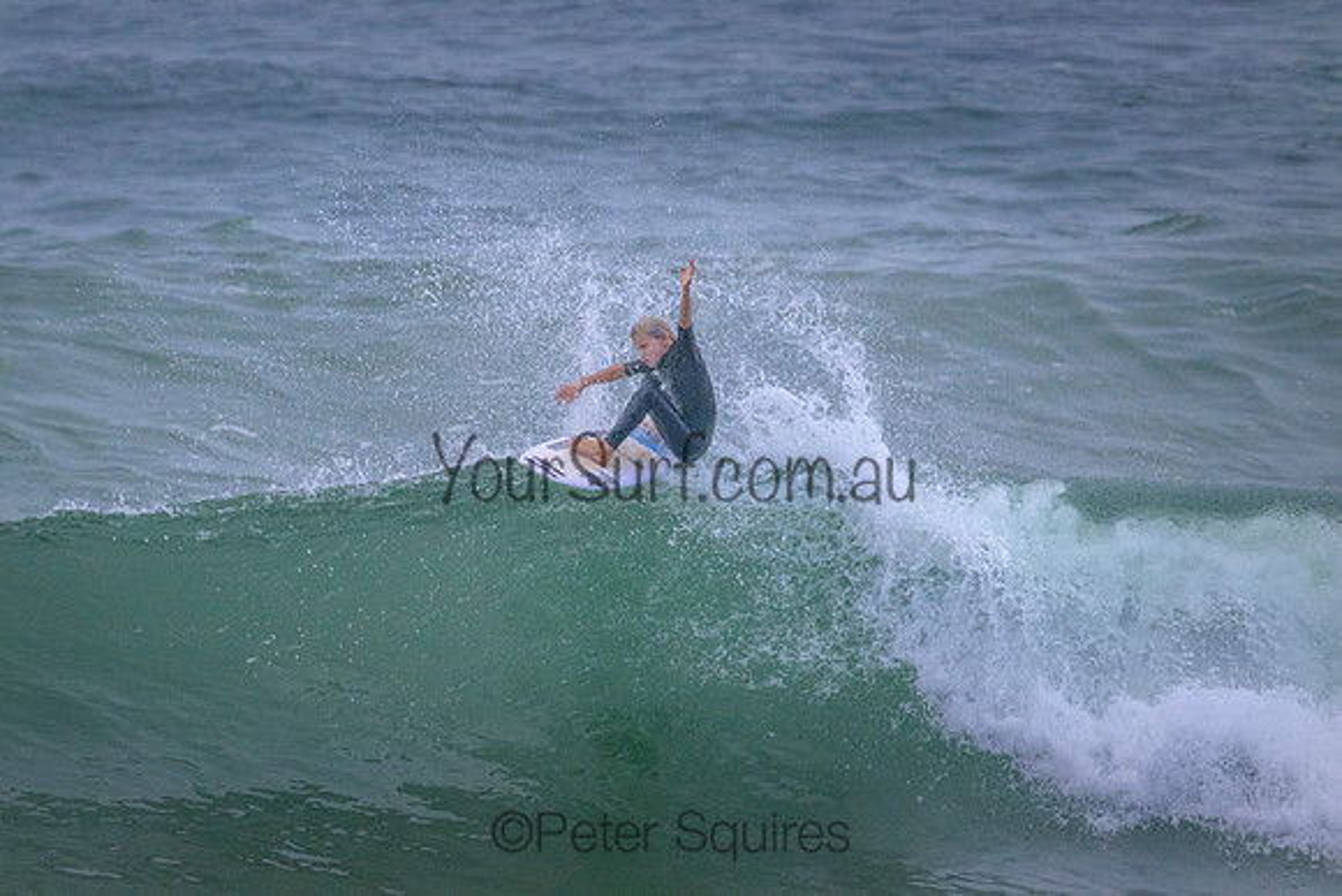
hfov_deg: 2.6
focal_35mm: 800
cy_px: 448
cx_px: 671
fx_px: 29828
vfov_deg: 1.7
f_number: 11
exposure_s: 1/2000
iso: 5600
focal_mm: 800
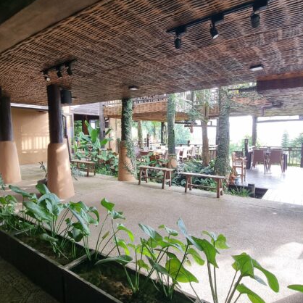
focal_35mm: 19
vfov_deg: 77.7
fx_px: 188
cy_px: 151
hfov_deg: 77.1
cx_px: 176
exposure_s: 1/120
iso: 80
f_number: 2.2
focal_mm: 2.2
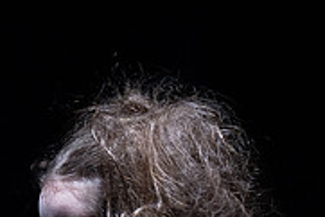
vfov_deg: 1.4
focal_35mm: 959
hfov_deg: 2.1
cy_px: 321
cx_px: 70
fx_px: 8664
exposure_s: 1/640
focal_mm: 200
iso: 2000
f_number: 2.8
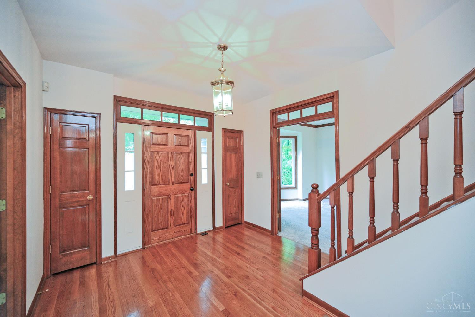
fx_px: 185
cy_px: 158
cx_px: 238
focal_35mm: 14
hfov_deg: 104.3
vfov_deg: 81.2
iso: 2200
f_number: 4
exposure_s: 1/60
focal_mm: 14
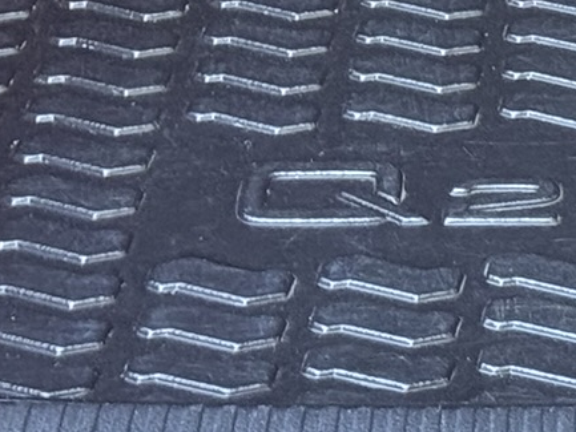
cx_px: 943
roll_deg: +3.2
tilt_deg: -22.1
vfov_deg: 6.3
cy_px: -492
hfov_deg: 8.5
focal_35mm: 227
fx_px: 3778
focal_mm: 6.76
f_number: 1.78
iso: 800
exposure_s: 1/25
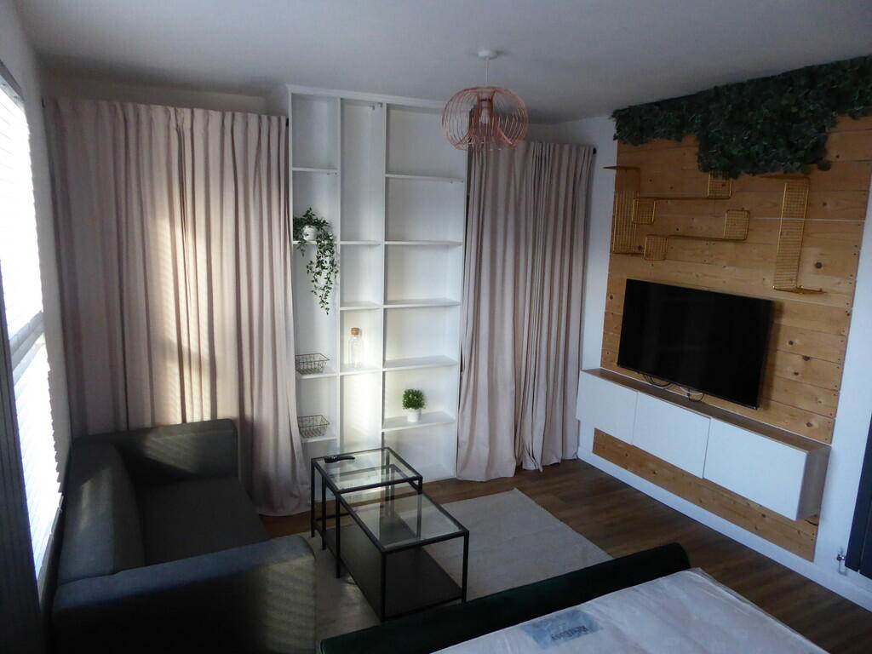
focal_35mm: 25
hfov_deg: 69.4
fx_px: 630
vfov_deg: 54.9
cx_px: 436
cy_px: 327
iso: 640
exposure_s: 1/125
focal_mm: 4.3
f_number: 3.3
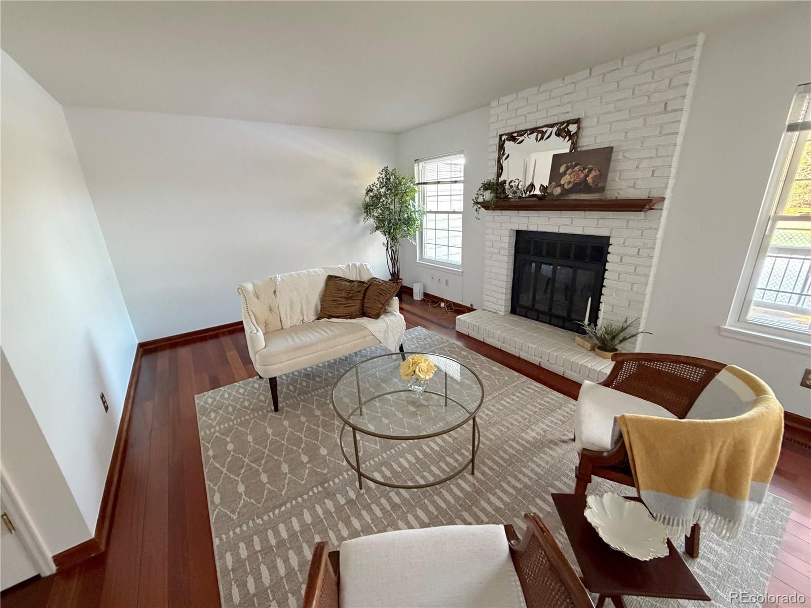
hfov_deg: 102.1
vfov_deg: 85.7
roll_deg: +2.9
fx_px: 328
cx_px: 406
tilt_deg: -17.6
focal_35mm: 14
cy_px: 304
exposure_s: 1/60
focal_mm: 2.22
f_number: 2.2
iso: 500
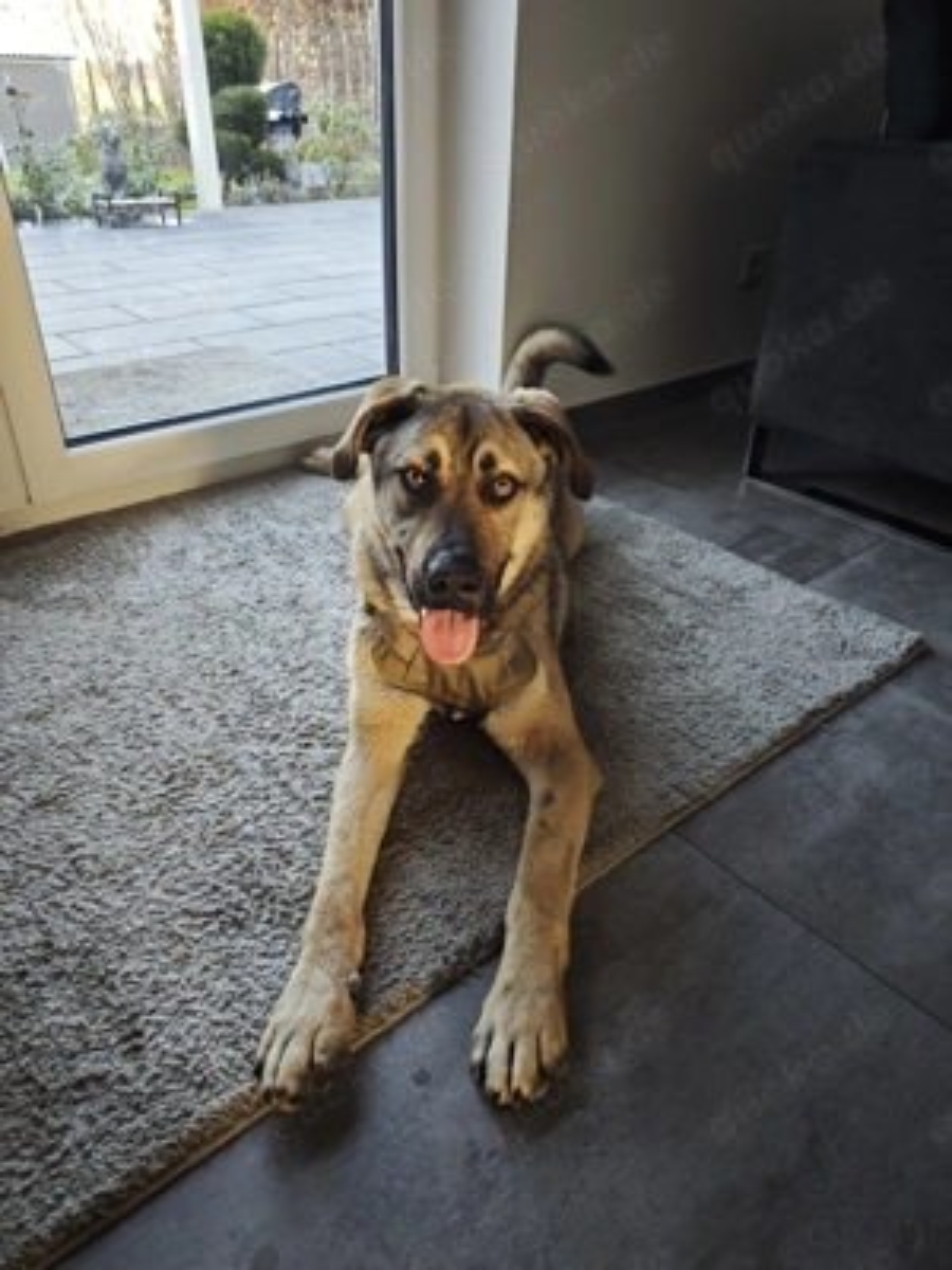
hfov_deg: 58.9
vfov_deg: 73.9
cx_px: 476
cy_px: 635
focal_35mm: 23
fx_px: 843
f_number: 1.62
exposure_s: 1/108
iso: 160
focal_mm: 6.55
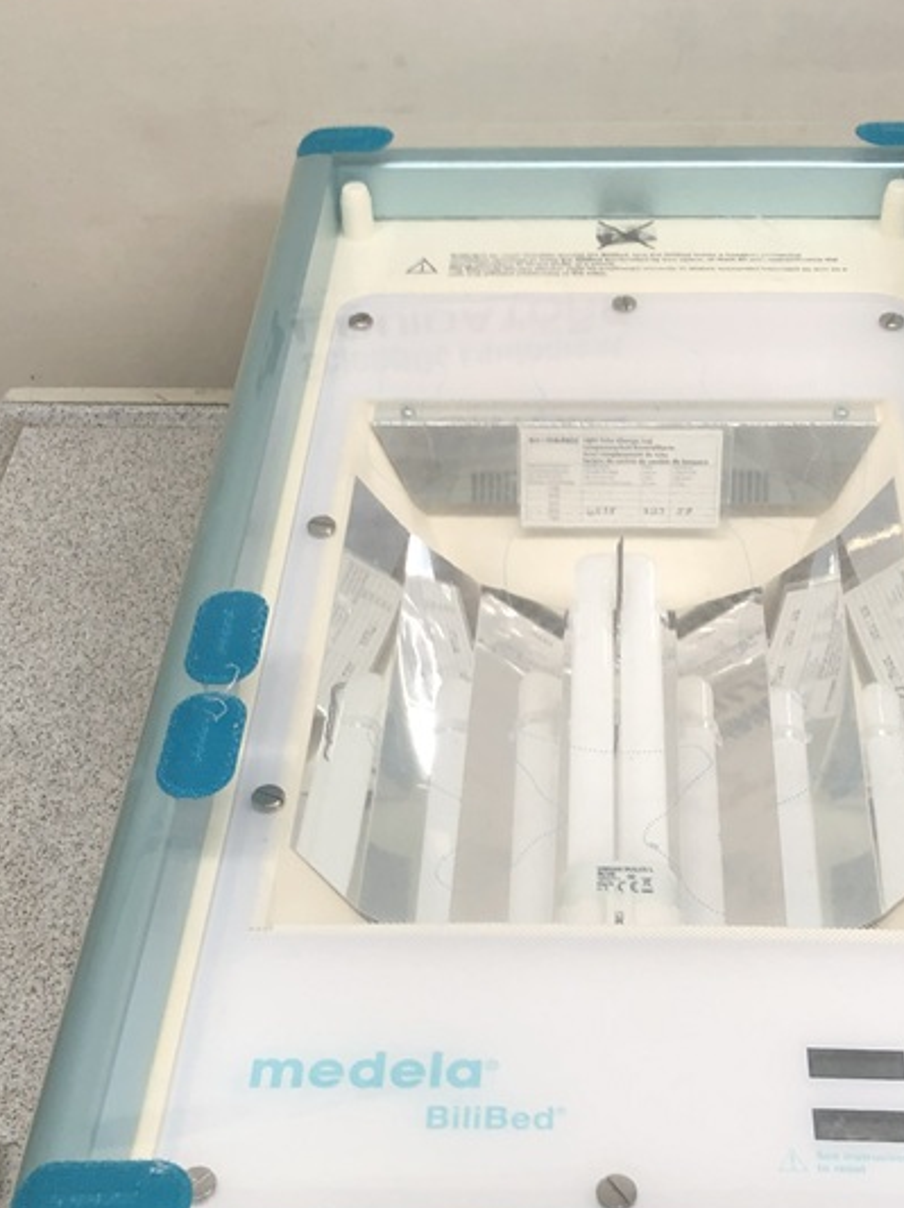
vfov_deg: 35.9
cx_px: 539
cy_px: 782
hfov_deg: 27.4
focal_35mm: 53
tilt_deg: -43.4
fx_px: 1848
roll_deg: -2.3
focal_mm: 3.99
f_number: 1.8
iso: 50
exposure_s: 1/120
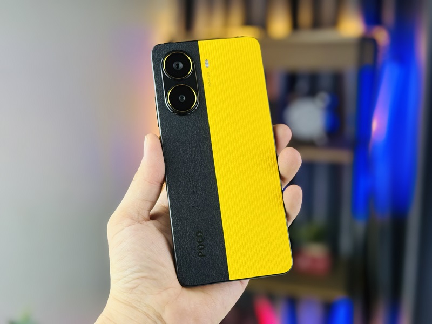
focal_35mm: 48
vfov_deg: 30.3
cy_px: 162
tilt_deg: -9.1
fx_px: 599
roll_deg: +0.4
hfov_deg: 39.7
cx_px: 216
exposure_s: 1/140
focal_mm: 6.76
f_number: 1.78
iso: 64
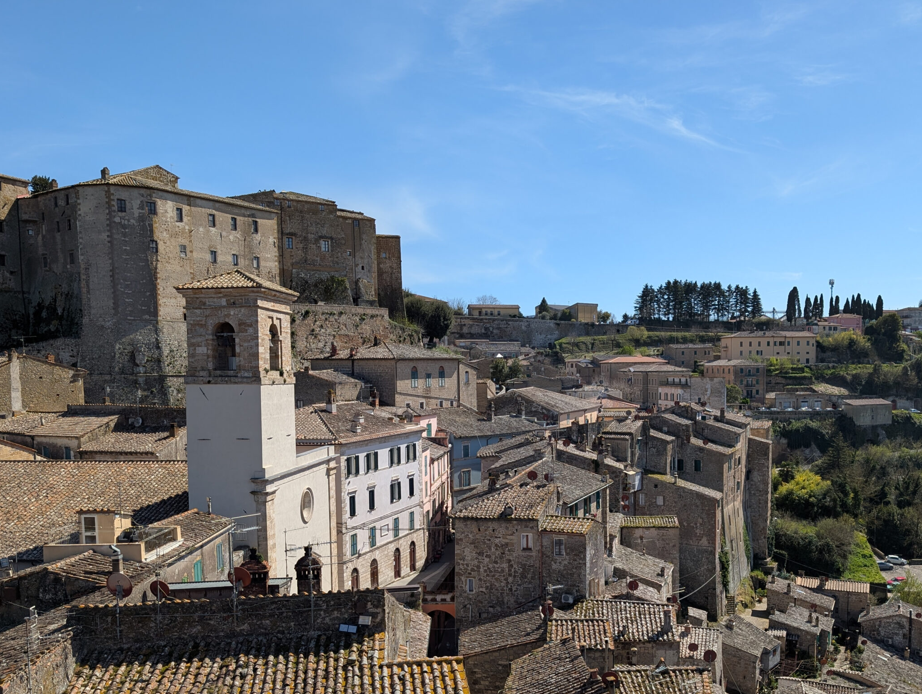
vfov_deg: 46.5
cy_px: 433
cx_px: 517
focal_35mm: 30
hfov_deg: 59.7
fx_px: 800
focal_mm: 6.9
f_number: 1.68
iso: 21
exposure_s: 1/1203
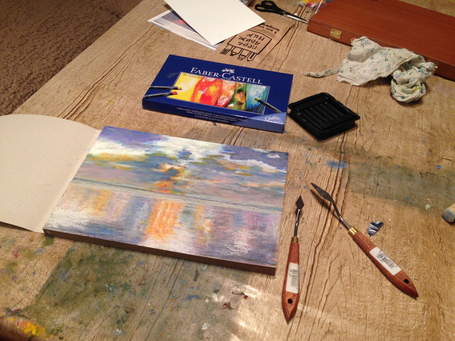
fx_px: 434
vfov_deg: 42.9
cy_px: 170
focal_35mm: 33
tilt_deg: -45.2
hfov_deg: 55.4
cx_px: 228
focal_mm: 4.12
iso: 100
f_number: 2.4
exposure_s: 1/20
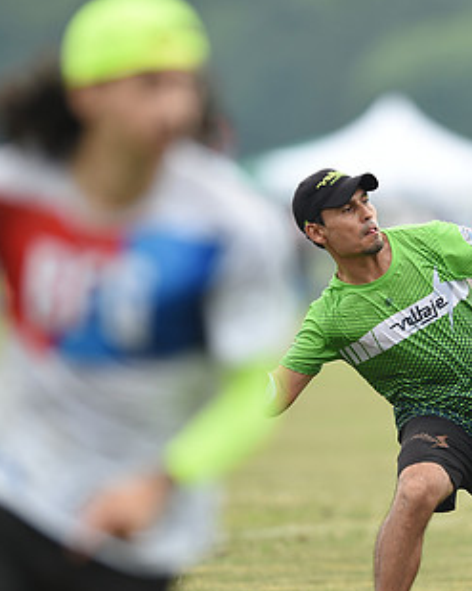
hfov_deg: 2.2
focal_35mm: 704
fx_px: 12299
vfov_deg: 2.8
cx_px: 420
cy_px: 328
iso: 500
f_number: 2.8
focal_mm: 400
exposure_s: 1/1250
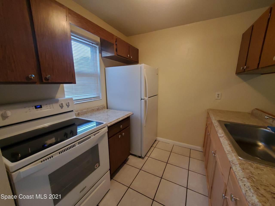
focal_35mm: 13
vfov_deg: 89.9
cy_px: 103
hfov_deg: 106.2
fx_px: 103
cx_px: 138
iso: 320
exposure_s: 1/59
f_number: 2.2
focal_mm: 1.8
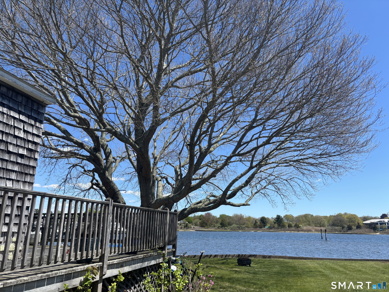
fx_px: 292
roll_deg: -1.9
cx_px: 194
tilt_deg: +15.4
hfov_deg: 67.3
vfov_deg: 53.1
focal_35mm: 26
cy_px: 146
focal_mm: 5.96
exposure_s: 1/2639
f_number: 1.6
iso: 50
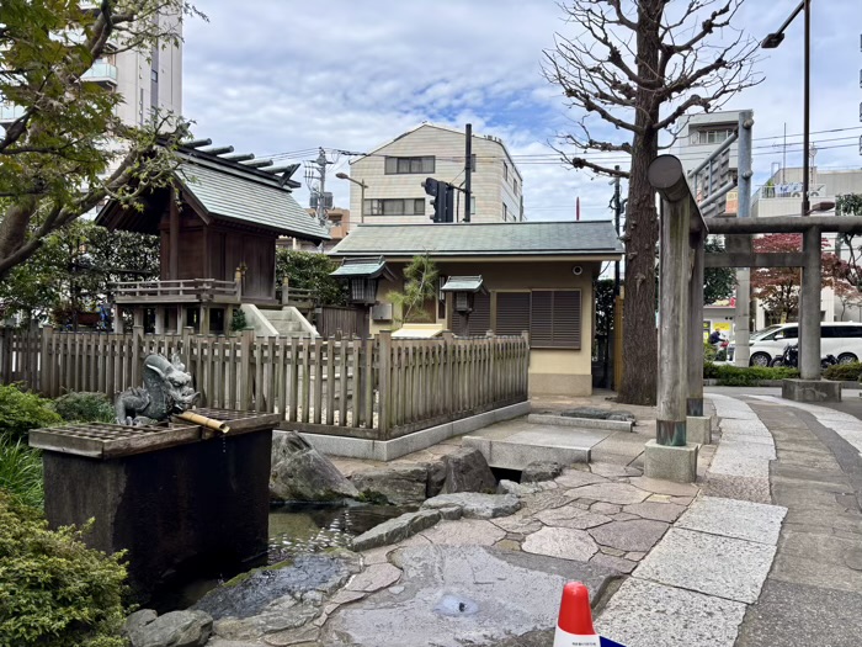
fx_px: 647
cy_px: 324
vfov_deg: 53.1
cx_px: 431
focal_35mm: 26
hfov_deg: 67.3
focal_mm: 5.96
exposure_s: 1/1058
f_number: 1.6
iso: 50
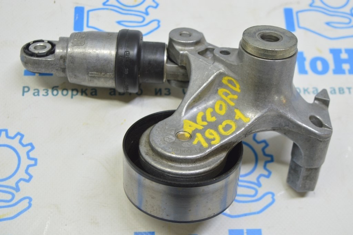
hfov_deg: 36.9
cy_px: 118
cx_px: 176
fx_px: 529
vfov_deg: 25.0
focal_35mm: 54
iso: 400
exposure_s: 1/20
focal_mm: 36
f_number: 5.6
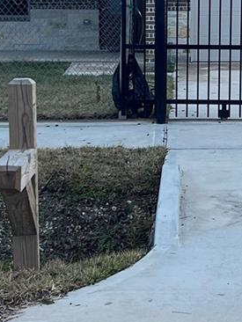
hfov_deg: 13.6
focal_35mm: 109
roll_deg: +0.1
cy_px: 109
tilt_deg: -8.4
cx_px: 178
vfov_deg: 18.0
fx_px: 1015
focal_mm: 5.7
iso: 50
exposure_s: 1/1488
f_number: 1.5
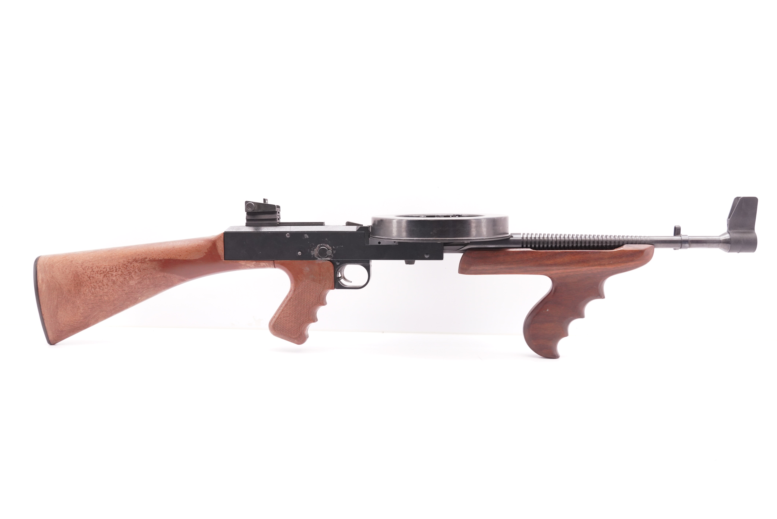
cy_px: 260
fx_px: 777
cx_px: 388
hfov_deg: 53.1
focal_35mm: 36
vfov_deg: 36.9
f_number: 5.6
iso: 1250
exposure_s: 1/125
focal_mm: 24
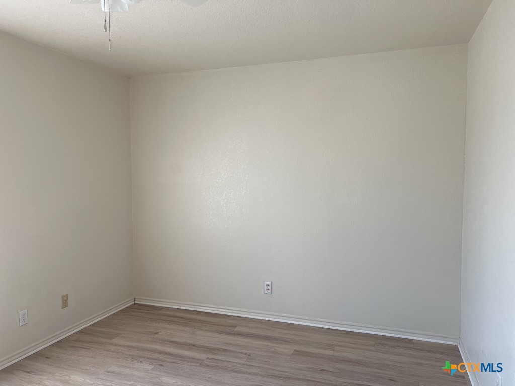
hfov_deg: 67.3
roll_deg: -0.3
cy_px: 193
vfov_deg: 53.1
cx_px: 258
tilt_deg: -2.2
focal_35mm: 26
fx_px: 387
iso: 64
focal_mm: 5.7
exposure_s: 1/172
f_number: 1.5
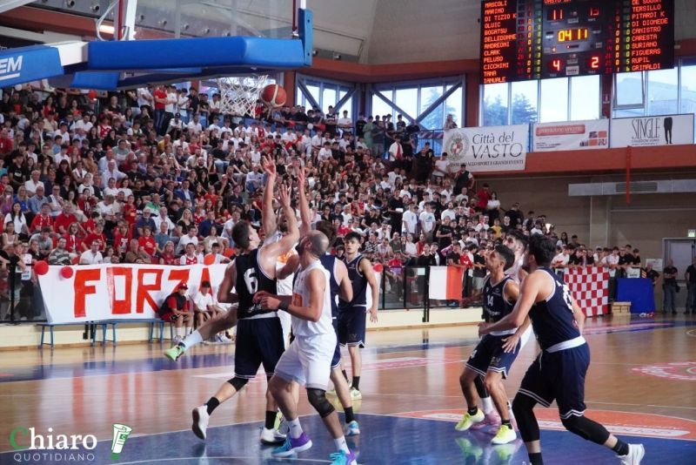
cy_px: 232
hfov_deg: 33.4
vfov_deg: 22.6
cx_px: 348
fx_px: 1160
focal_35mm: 60
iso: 5000
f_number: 5
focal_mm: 40
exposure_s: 1/640
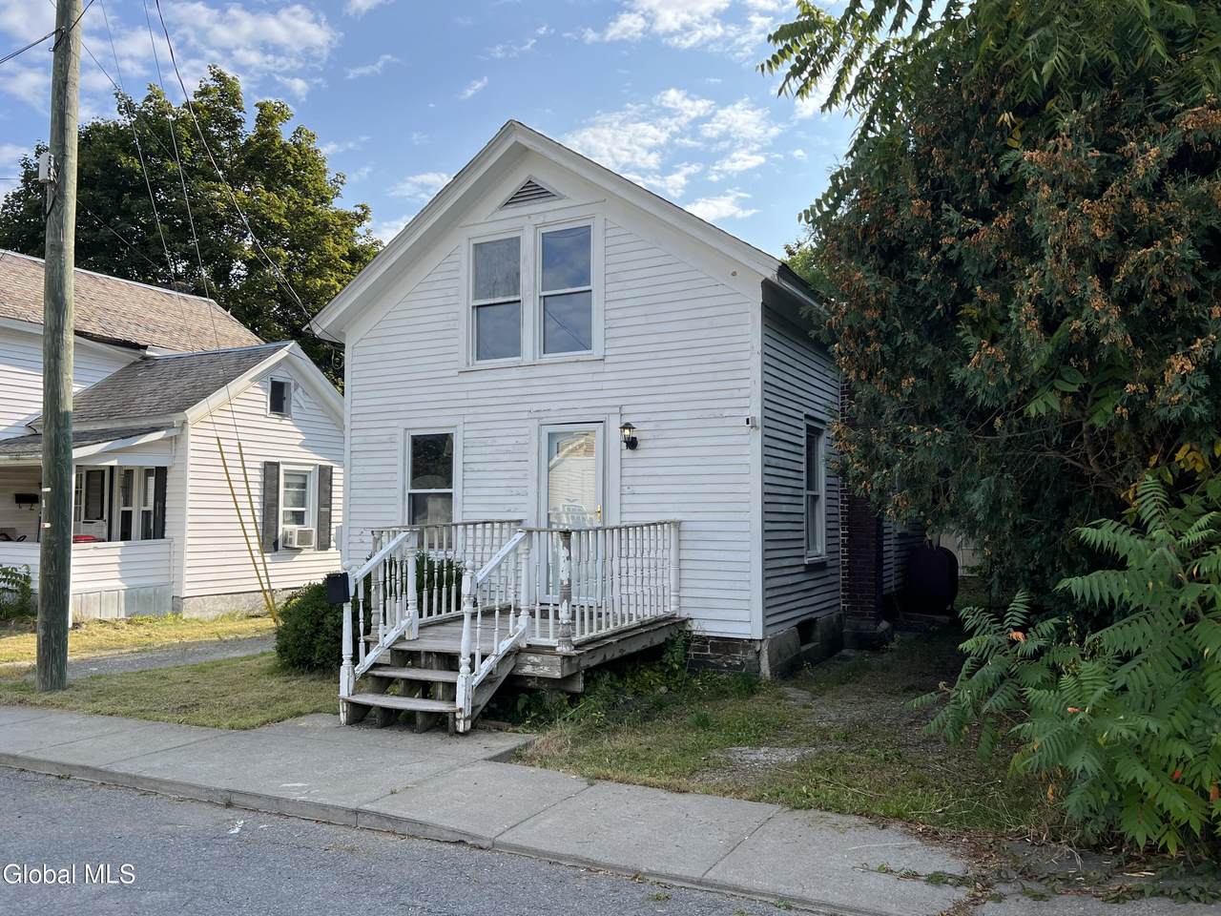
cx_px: 610
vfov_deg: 53.1
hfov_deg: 67.3
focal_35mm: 26
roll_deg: +0.1
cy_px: 458
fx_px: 917
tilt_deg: +3.2
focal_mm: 5.7
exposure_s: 1/2252
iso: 50
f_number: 1.5
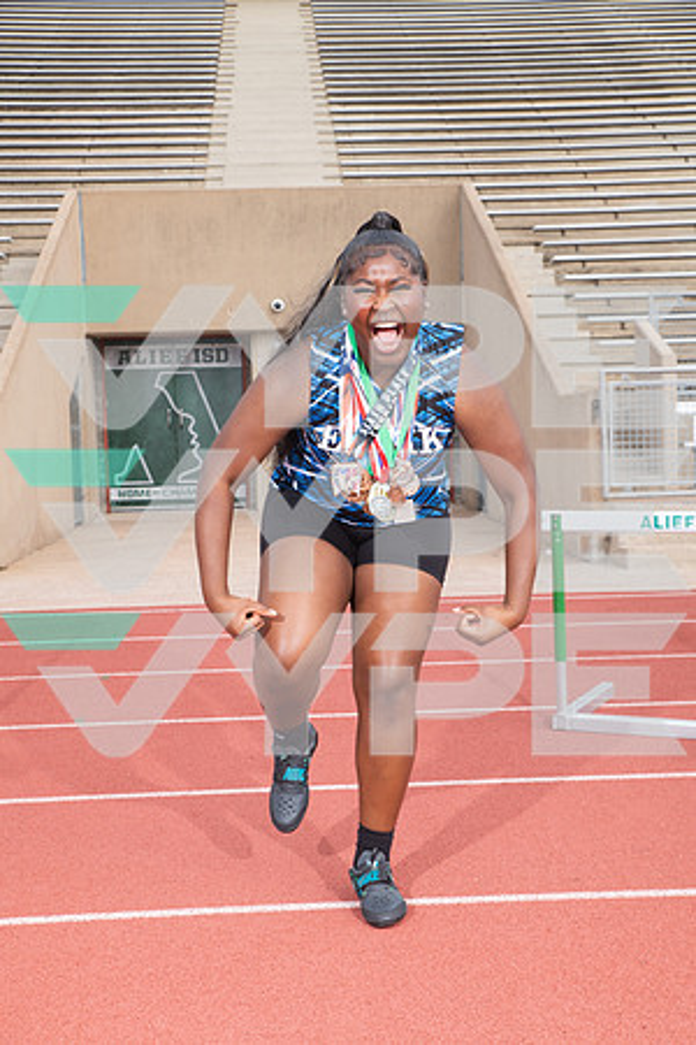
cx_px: 348
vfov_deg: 38.2
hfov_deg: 26.0
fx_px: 1508
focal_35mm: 52
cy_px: 522
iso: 160
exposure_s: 1/250
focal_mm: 52
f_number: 8
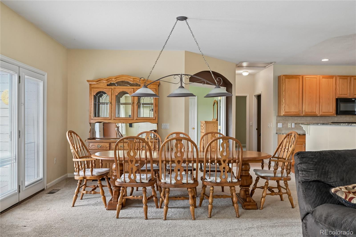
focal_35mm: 28
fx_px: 277
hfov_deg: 65.5
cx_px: 178
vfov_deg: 46.4
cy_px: 118
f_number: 10
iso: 400
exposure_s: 1/10
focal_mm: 28
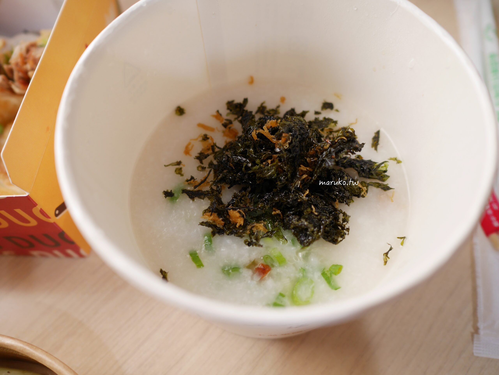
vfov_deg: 46.8
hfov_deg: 59.9
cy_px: 188
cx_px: 250
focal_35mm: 30
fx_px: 433
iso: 200
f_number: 2.2
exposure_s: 1/60
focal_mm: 15
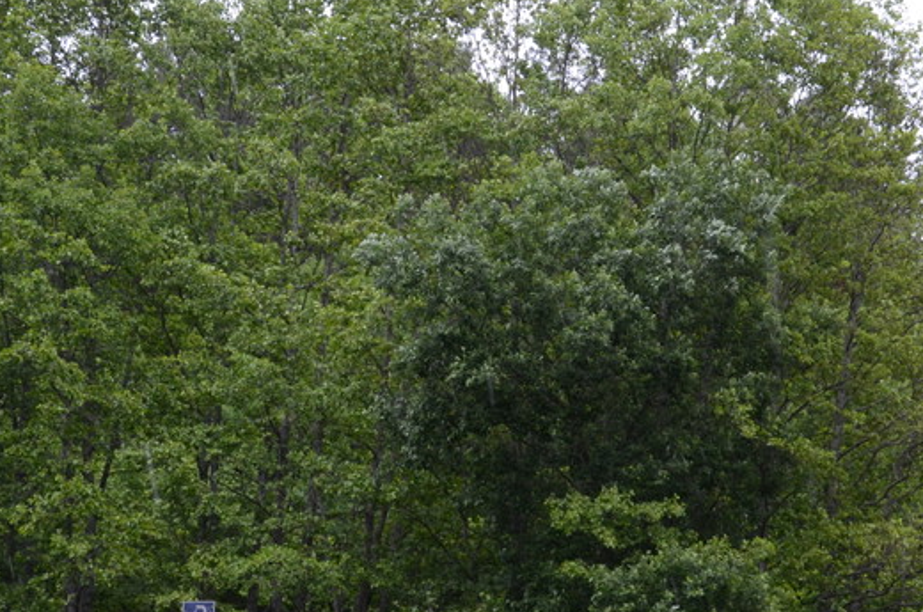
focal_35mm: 72
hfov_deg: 28.0
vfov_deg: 18.6
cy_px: 530
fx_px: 1843
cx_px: 589
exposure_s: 1/160
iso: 800
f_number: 6.3
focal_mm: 26
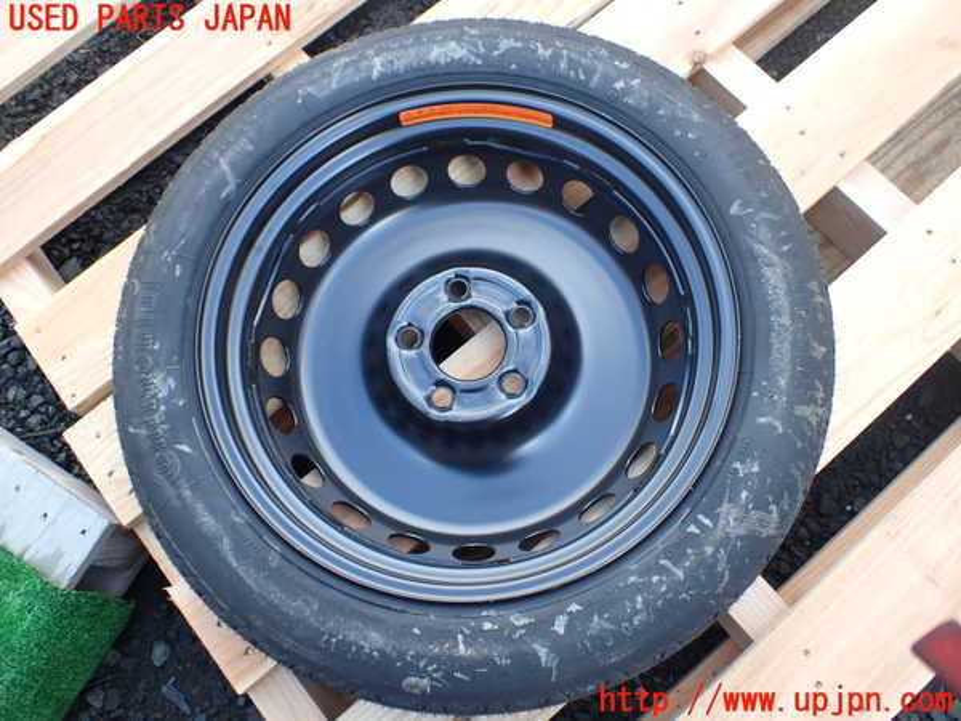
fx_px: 833
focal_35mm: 30
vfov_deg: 46.8
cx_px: 480
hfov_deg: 60.0
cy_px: 360
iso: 100
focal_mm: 5.4
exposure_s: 1/200
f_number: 2.3
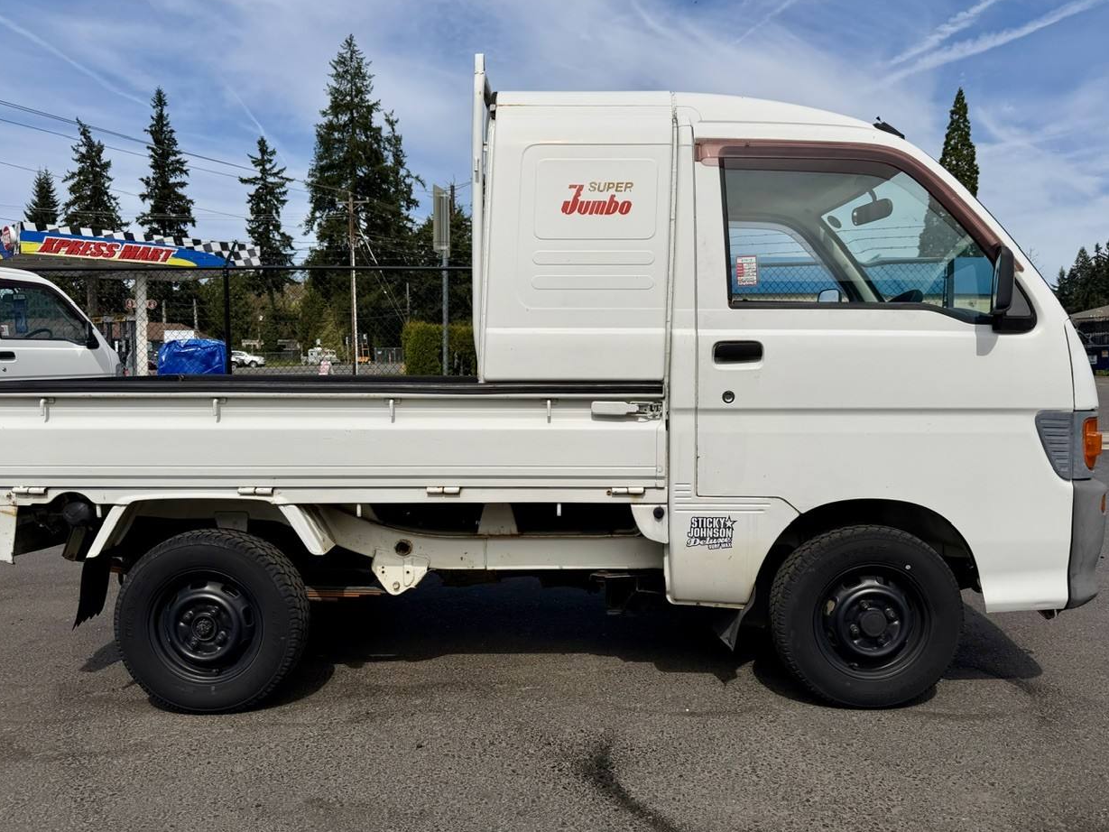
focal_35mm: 25
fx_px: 801
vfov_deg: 54.9
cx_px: 540
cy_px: 409
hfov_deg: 69.4
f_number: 1.78
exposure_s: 1/9091
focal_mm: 6.76
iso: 80
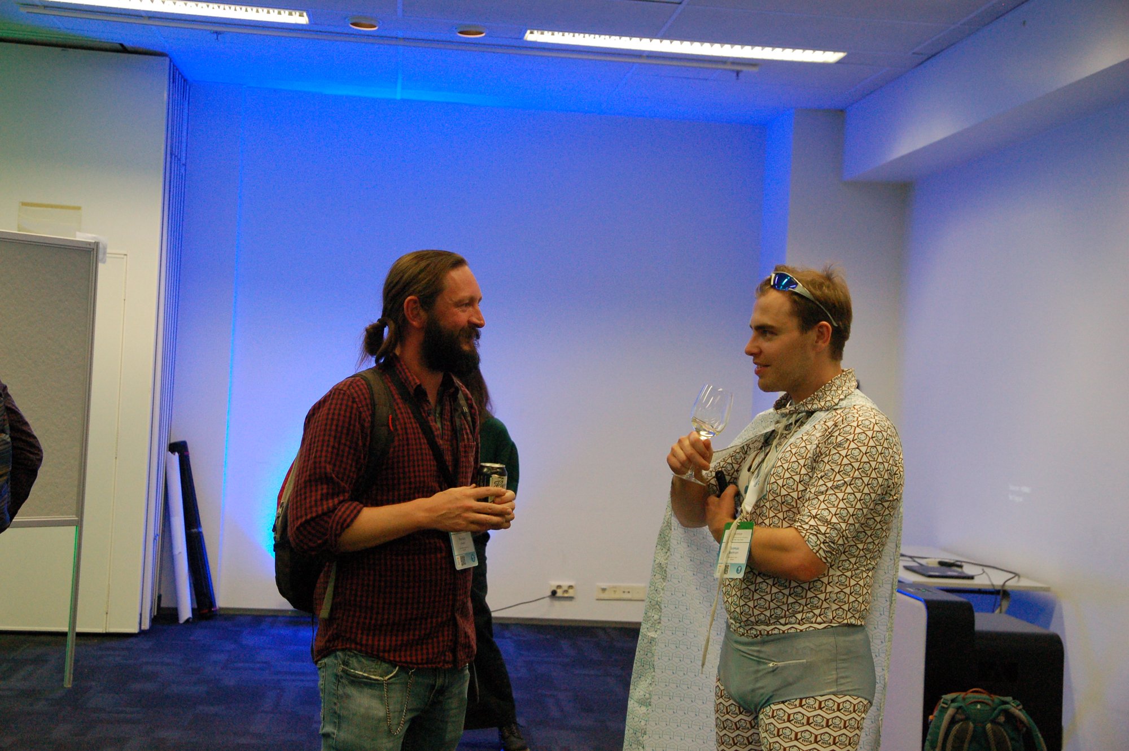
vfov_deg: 28.9
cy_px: 376
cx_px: 564
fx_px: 1457
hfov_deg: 42.4
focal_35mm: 46
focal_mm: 31
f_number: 4.5
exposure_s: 1/125
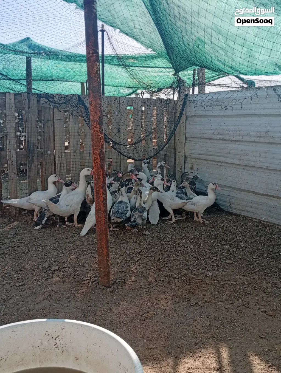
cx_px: 140
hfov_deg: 41.9
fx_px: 367
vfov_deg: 53.9
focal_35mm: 34
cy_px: 186
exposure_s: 1/230
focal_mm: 3.98
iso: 50
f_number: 1.8
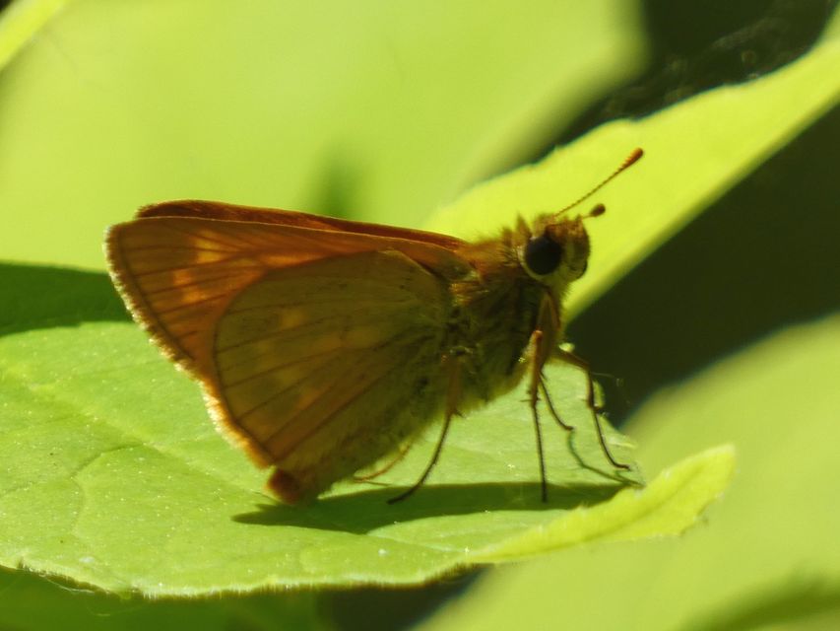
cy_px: 316
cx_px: 420
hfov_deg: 1.7
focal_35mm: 1200
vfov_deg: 1.2
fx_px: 29124
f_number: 5.9
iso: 80
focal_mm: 215
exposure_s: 1/160
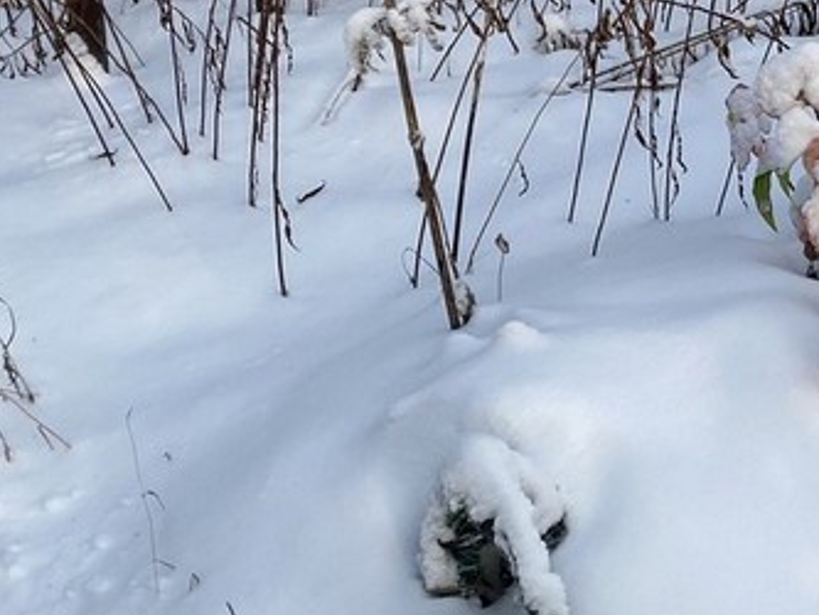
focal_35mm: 80
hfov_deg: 22.0
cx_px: 1053
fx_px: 1893
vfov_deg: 18.2
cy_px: 101
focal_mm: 4.25
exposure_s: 1/877
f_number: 1.8
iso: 32
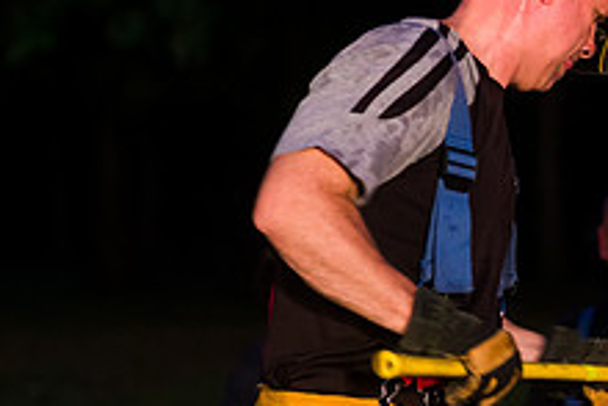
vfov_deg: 5.5
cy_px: 218
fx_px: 4225
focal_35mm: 250
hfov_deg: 8.2
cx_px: 727
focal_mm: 95
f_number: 3.2
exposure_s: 1/125
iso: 3200
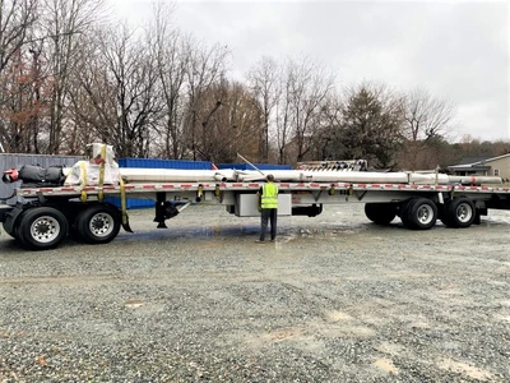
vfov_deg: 53.1
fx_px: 383
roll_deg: -0.2
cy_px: 192
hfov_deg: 67.3
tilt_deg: -1.8
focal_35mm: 26
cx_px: 255
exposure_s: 1/297
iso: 32
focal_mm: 4.25
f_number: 1.8
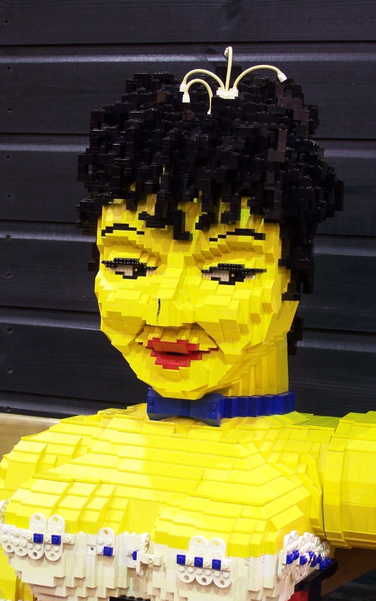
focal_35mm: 80
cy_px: 302
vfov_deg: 25.8
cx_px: 195
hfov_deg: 16.3
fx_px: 1312
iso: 80
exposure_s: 1/2
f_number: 3.2
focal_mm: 12.4
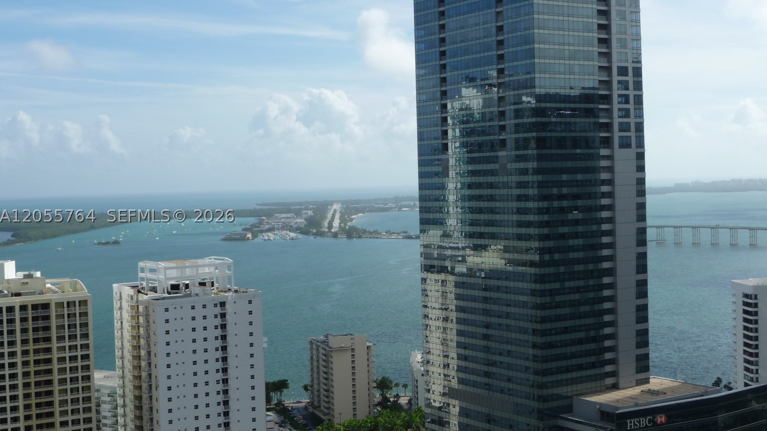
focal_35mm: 55
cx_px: 383
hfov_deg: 37.9
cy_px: 216
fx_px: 1118
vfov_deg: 21.8
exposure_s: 1/250
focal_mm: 8.5
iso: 100
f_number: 10
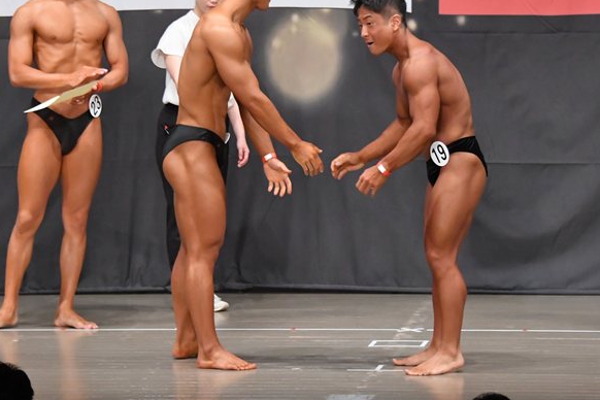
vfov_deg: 5.5
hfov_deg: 8.3
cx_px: 330
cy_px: 147
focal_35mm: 249
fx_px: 4150
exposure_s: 1/400
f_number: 5.6
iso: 6400
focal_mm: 125
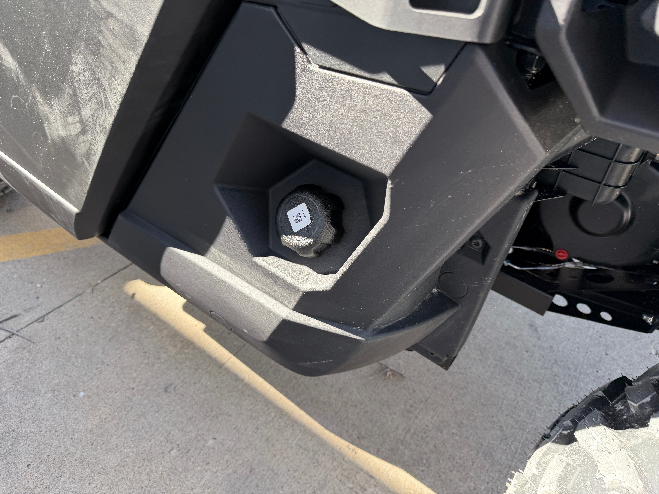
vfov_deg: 56.8
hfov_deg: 71.6
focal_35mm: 24
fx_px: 457
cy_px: 247
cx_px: 330
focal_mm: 6.76
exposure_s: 1/184
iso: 80
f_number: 1.78
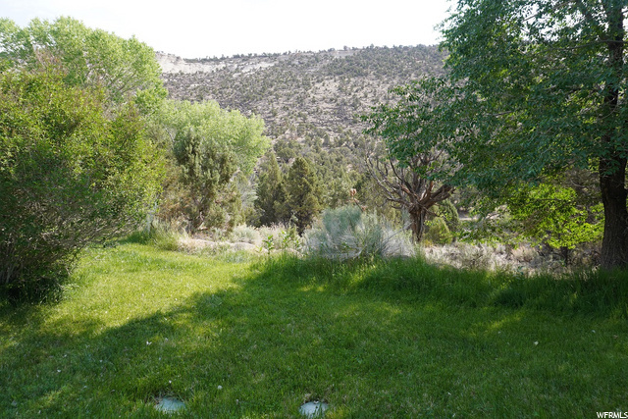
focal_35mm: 24
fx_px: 419
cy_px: 210
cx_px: 314
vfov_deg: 53.2
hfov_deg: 73.7
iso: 100
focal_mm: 16
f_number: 6.3
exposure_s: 1/160
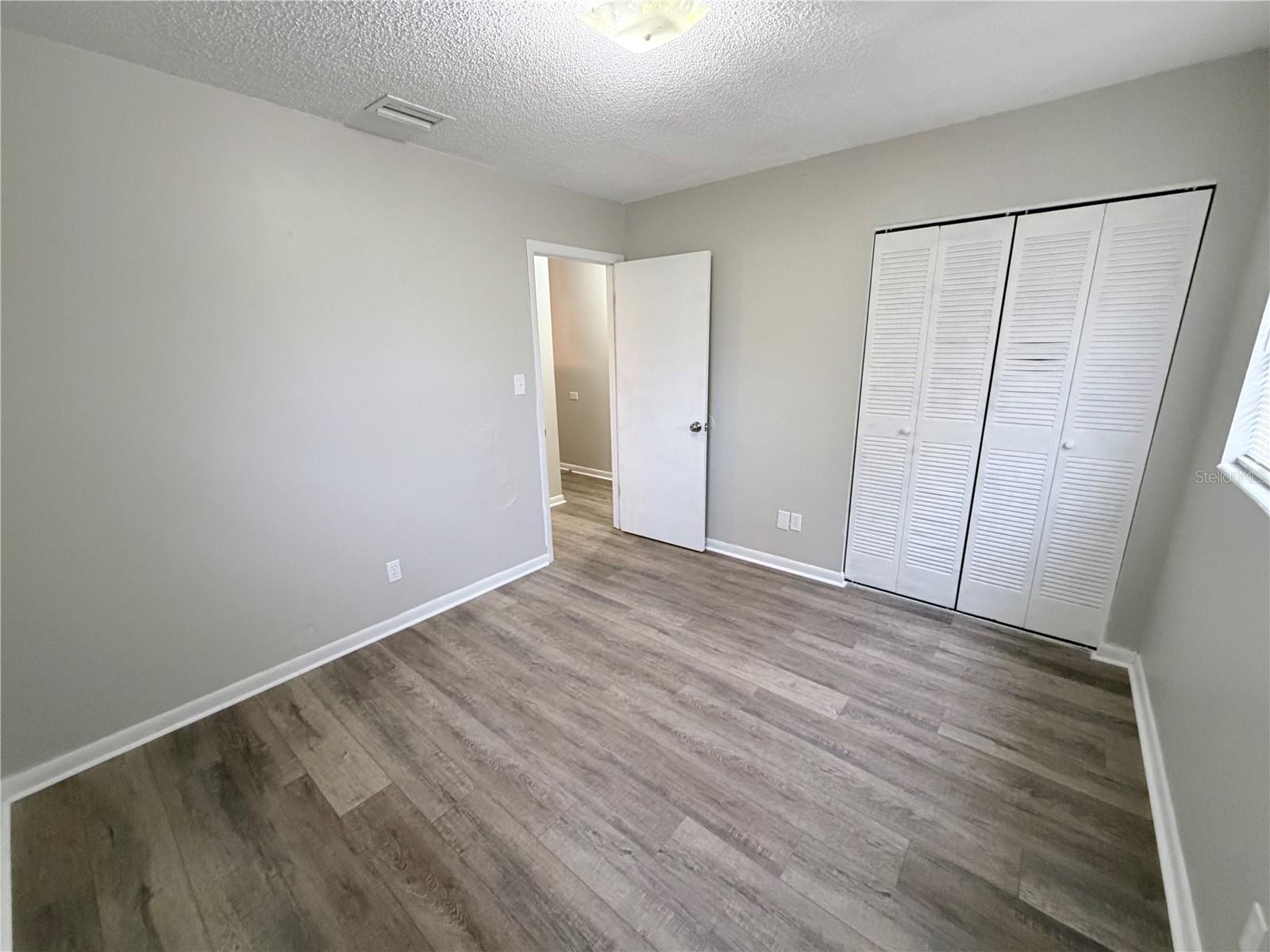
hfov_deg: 102.1
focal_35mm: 14
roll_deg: +2.1
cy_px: 476
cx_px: 635
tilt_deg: -14.8
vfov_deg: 85.7
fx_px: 514
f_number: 2.2
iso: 500
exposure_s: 1/60
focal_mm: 2.22
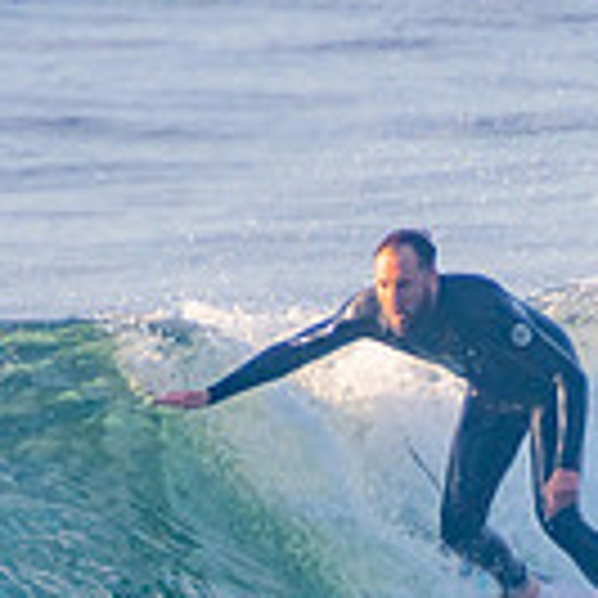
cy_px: 731
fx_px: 45070
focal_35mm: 2306
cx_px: 602
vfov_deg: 0.8
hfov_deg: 0.8
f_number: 5.6
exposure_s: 1/1250
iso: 450
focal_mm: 400
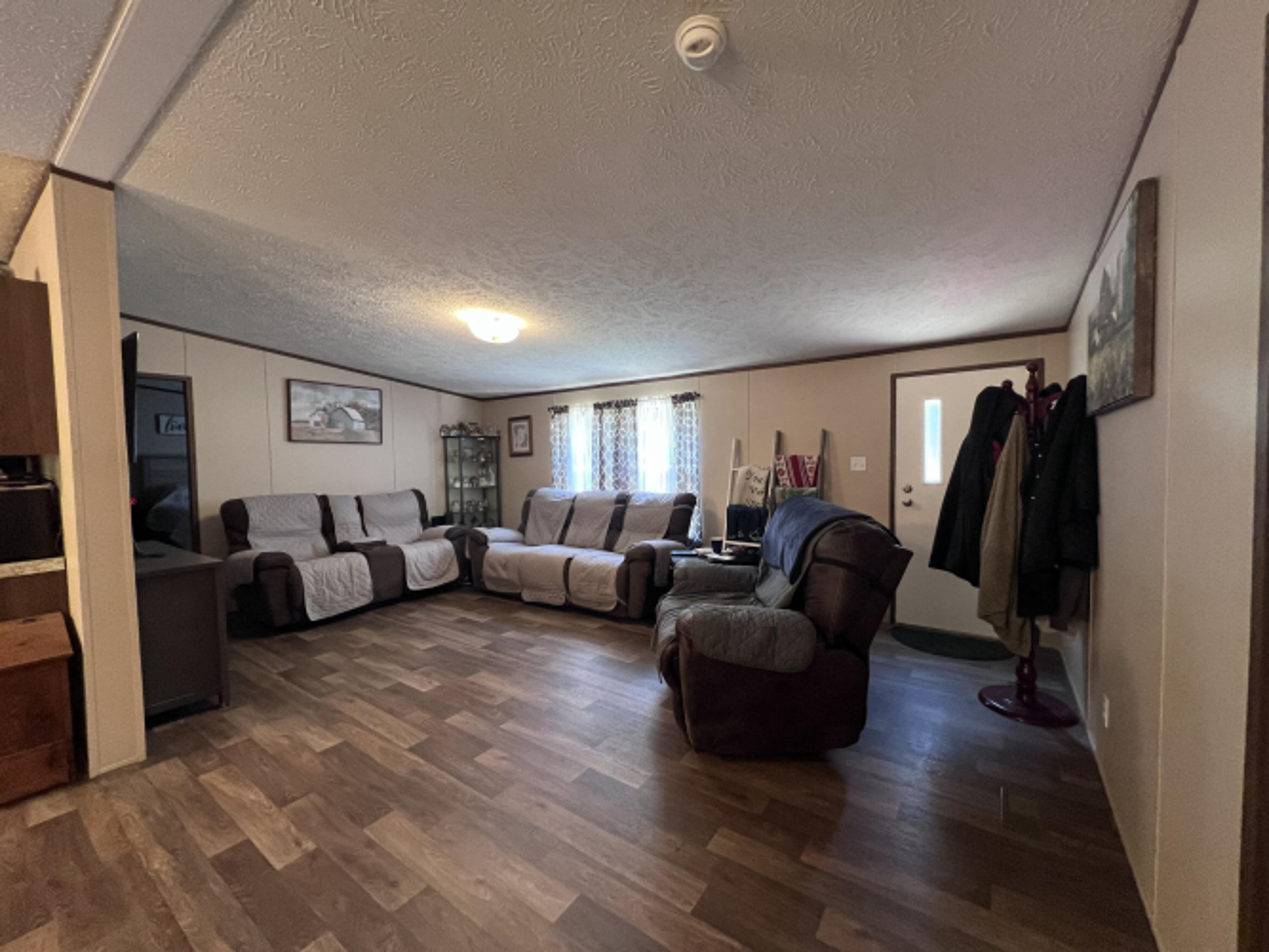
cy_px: 476
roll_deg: +0.6
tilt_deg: -3.5
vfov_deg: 89.9
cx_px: 634
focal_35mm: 13
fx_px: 476
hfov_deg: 106.2
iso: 320
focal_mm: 1.57
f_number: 1.8
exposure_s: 1/60
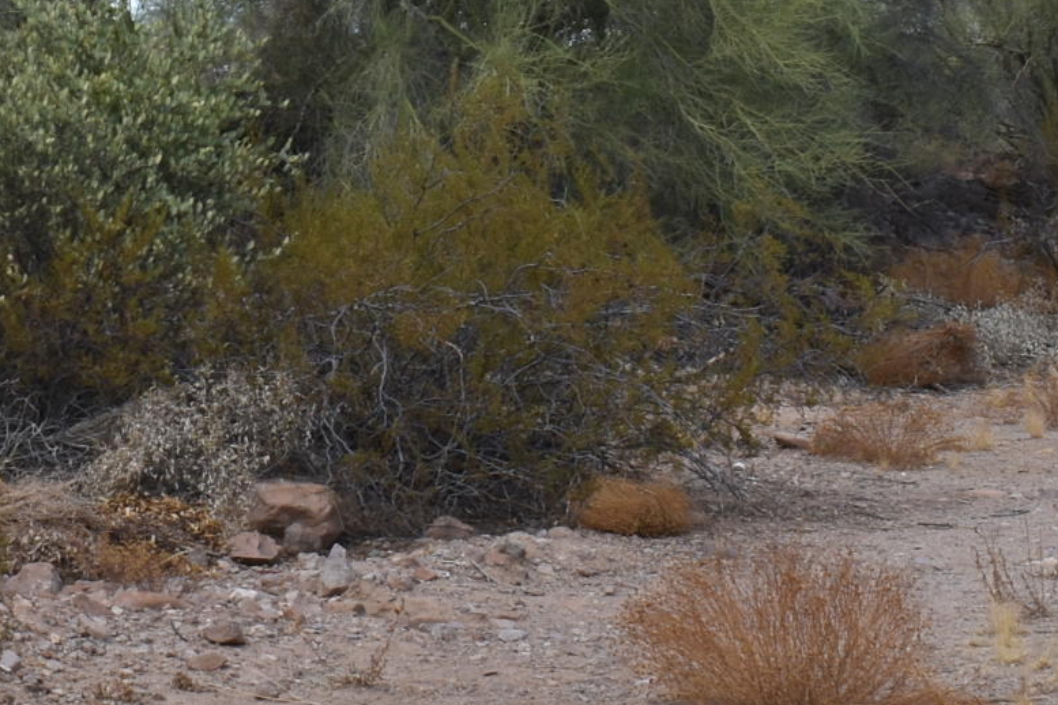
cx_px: 56
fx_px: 4085
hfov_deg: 14.6
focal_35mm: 139
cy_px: -63
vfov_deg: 9.8
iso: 100
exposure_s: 1/200
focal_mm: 24
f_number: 9
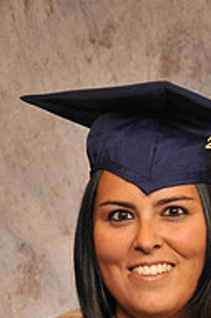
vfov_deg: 7.3
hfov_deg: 4.9
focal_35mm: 282
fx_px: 2484
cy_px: 336
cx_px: 150
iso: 200
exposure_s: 1/60
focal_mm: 80
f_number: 6.3
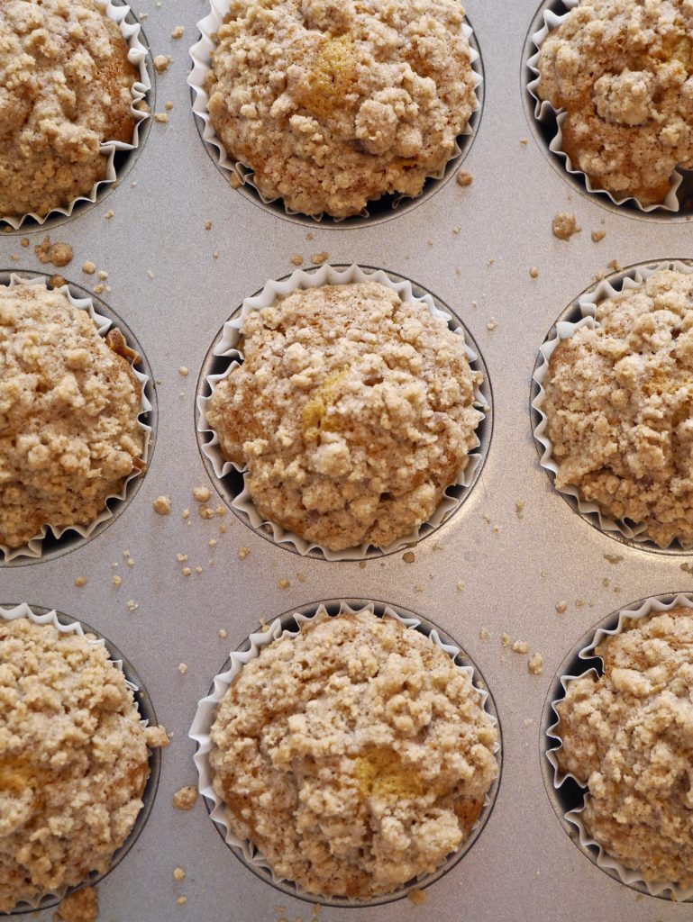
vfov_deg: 32.2
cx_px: 346
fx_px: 1600
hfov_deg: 24.4
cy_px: 461
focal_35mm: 60
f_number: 5.4
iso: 400
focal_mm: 30
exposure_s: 1/60
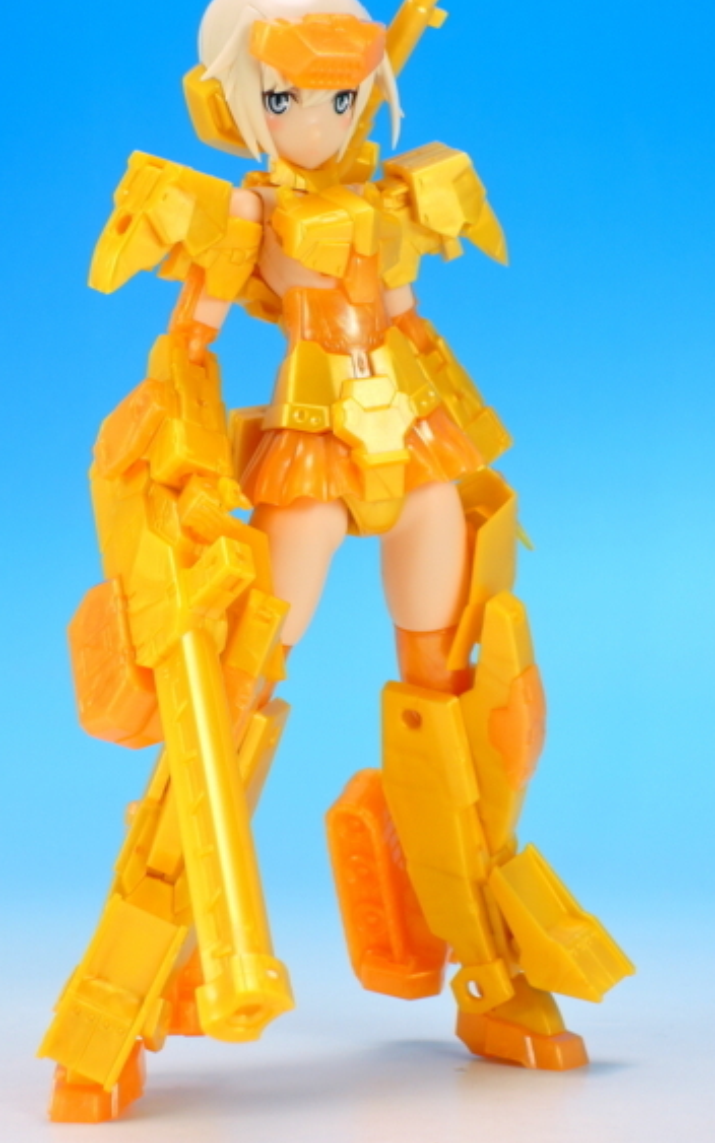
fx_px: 2992
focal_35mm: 96
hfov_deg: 13.6
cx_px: 329
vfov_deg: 21.6
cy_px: 542
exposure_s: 1/1.6
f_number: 5.6
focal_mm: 18.2
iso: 80
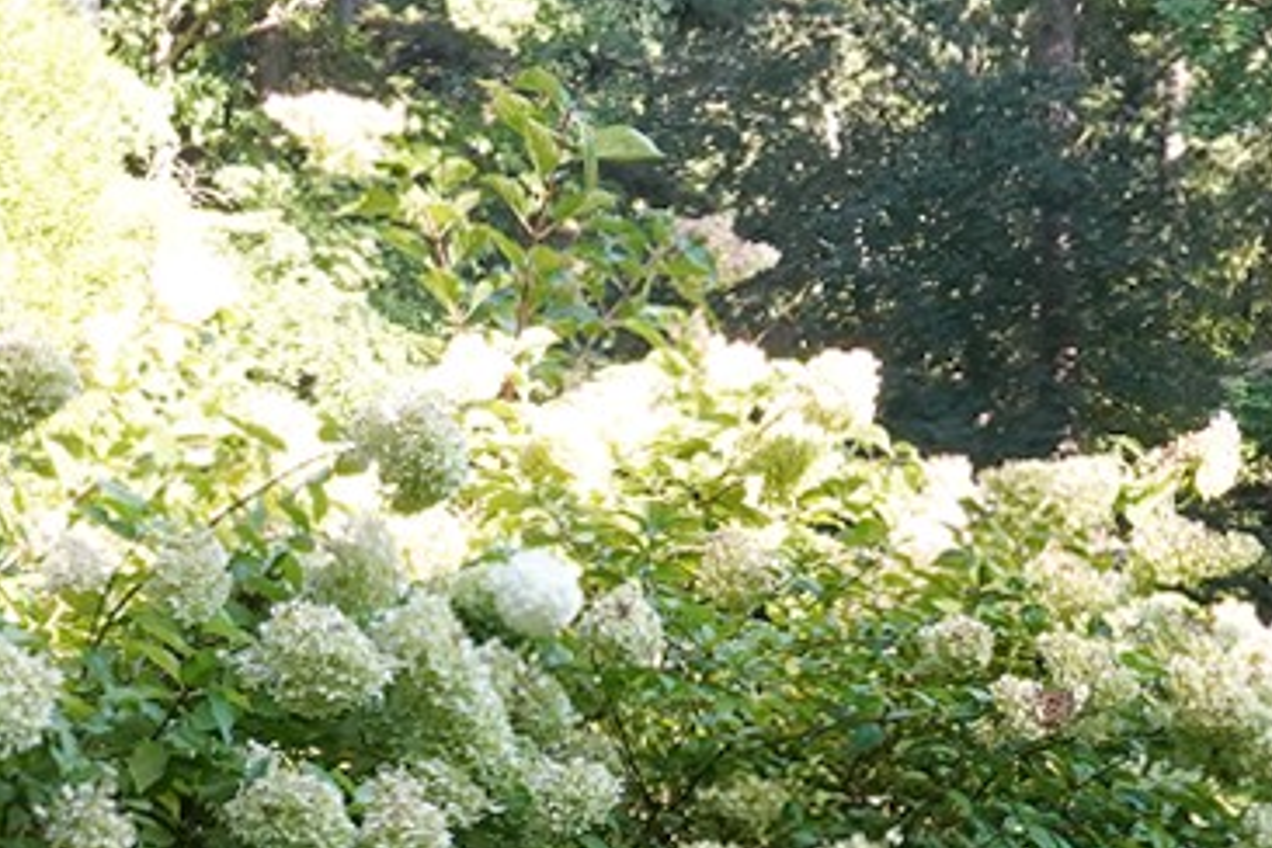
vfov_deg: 8.8
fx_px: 5406
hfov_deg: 13.4
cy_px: 1230
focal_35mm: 153
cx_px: 410
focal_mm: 28
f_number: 13
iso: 1600
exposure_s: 1/100
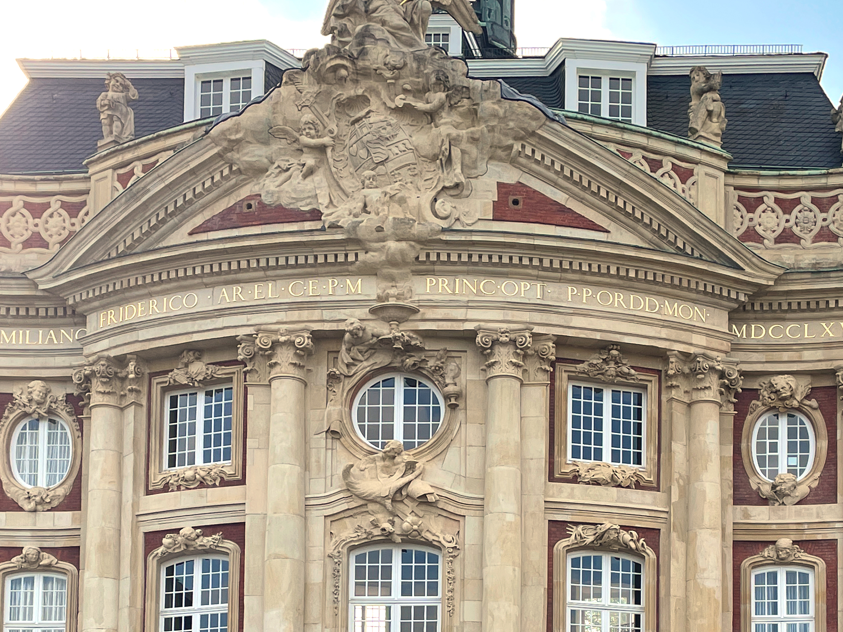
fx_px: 1291
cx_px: 408
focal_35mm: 53
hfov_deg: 36.2
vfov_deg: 26.7
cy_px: 555
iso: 32
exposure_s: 1/1416
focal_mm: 4.2
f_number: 1.6
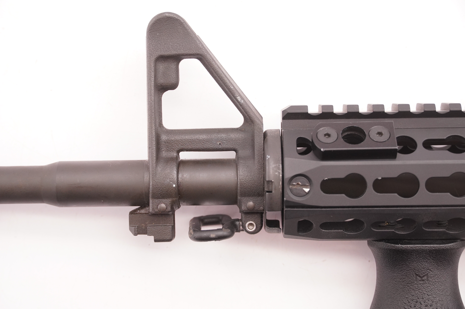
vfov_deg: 16.8
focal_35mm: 81
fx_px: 1045
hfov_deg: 25.1
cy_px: 154
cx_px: 232
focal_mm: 54
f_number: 5.6
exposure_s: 1/125
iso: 800
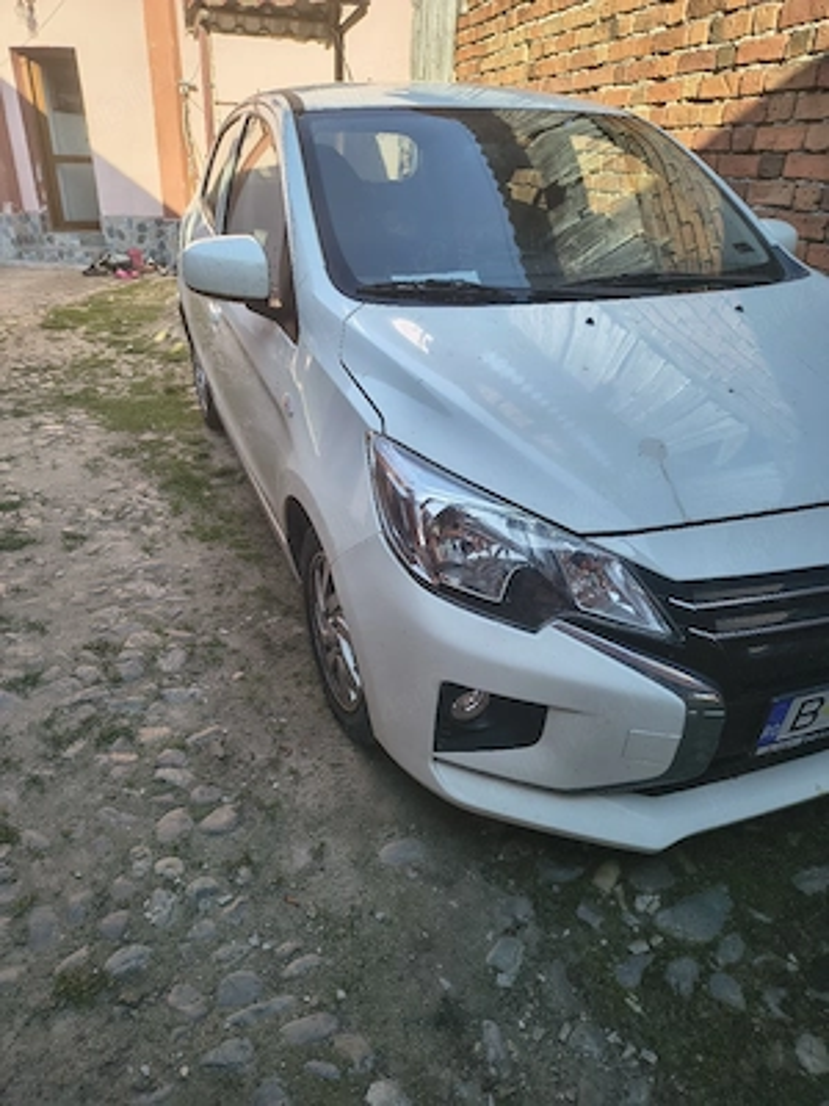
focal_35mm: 24
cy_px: 553
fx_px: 766
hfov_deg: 56.8
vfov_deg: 71.6
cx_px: 414
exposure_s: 1/714
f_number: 1.8
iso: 100
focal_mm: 5.56
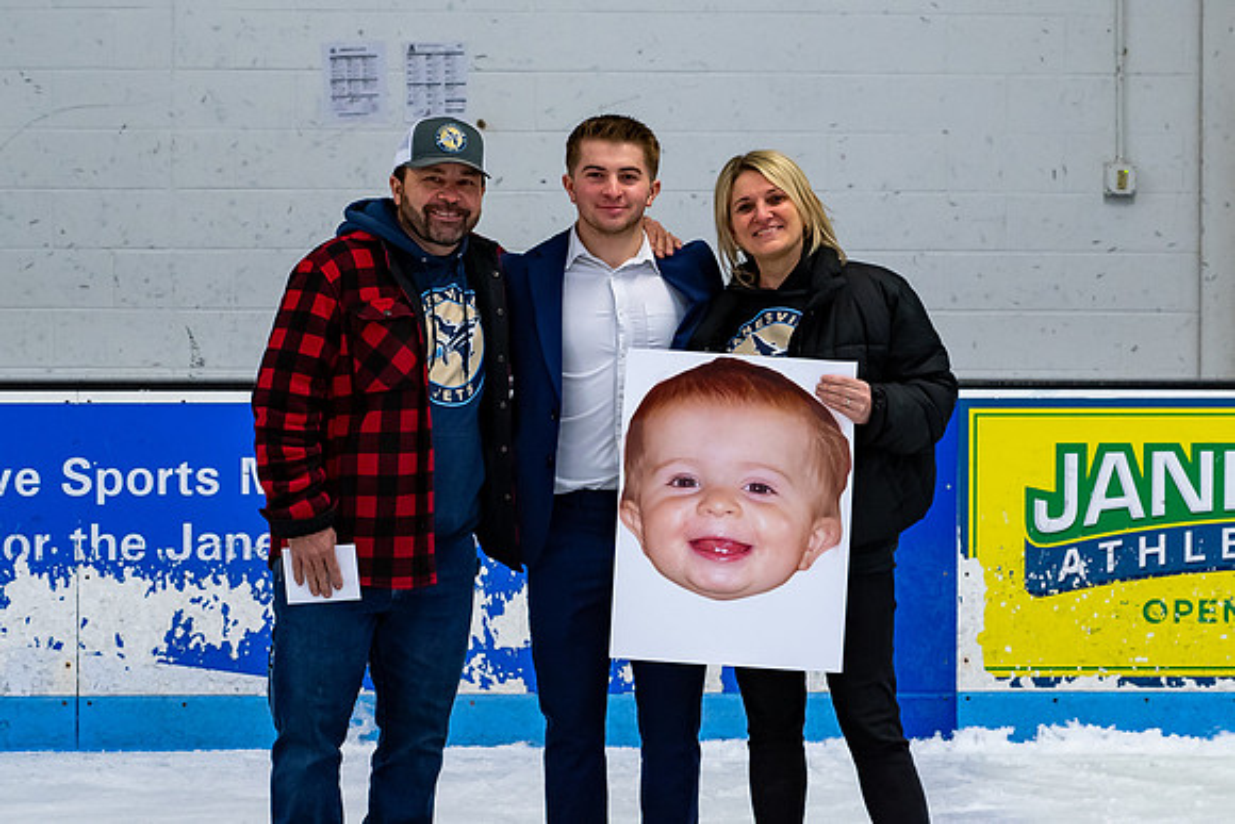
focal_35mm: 106
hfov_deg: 19.3
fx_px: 3633
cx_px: 645
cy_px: 351
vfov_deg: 12.9
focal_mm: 48
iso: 500
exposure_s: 1/250
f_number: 4.5
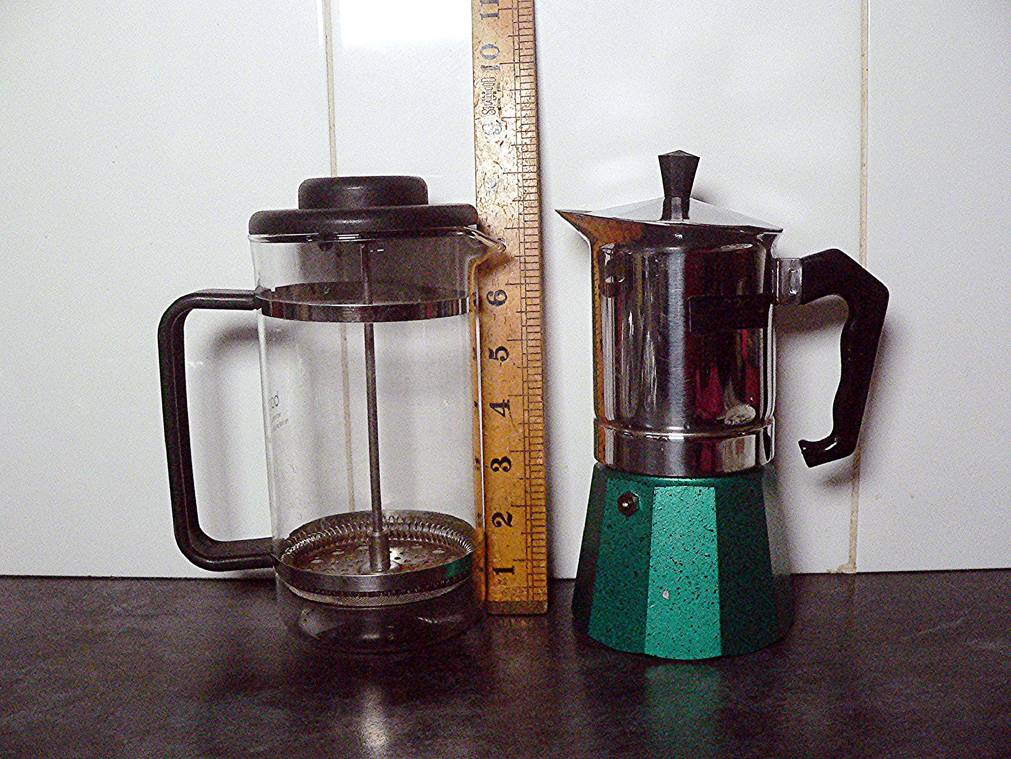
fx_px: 1051
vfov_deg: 39.7
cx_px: 506
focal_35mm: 36
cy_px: 380
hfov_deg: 51.4
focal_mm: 6
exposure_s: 1/100
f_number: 2.8
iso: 400
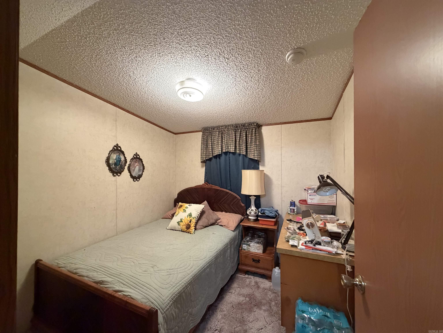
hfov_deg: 102.1
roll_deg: +1.3
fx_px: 179
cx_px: 222
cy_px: 166
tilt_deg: +2.3
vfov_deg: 85.7
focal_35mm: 14
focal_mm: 2.22
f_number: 2.2
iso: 640
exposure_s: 1/60
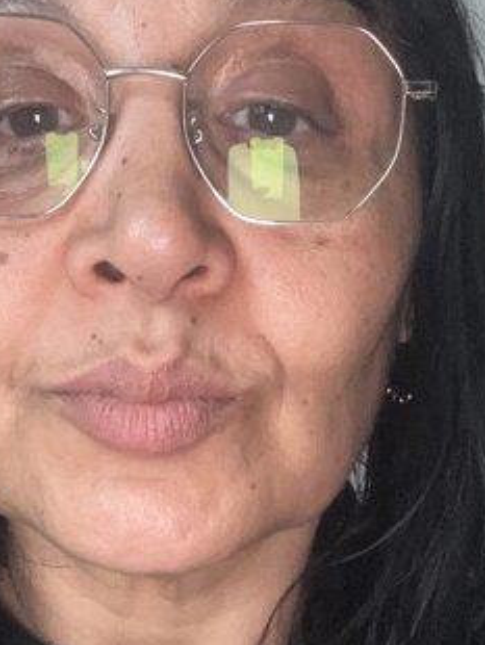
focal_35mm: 58
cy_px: 345
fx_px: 1082
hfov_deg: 25.2
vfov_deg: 33.2
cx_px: 179
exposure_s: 1/32
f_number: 1.9
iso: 200
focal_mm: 2.69
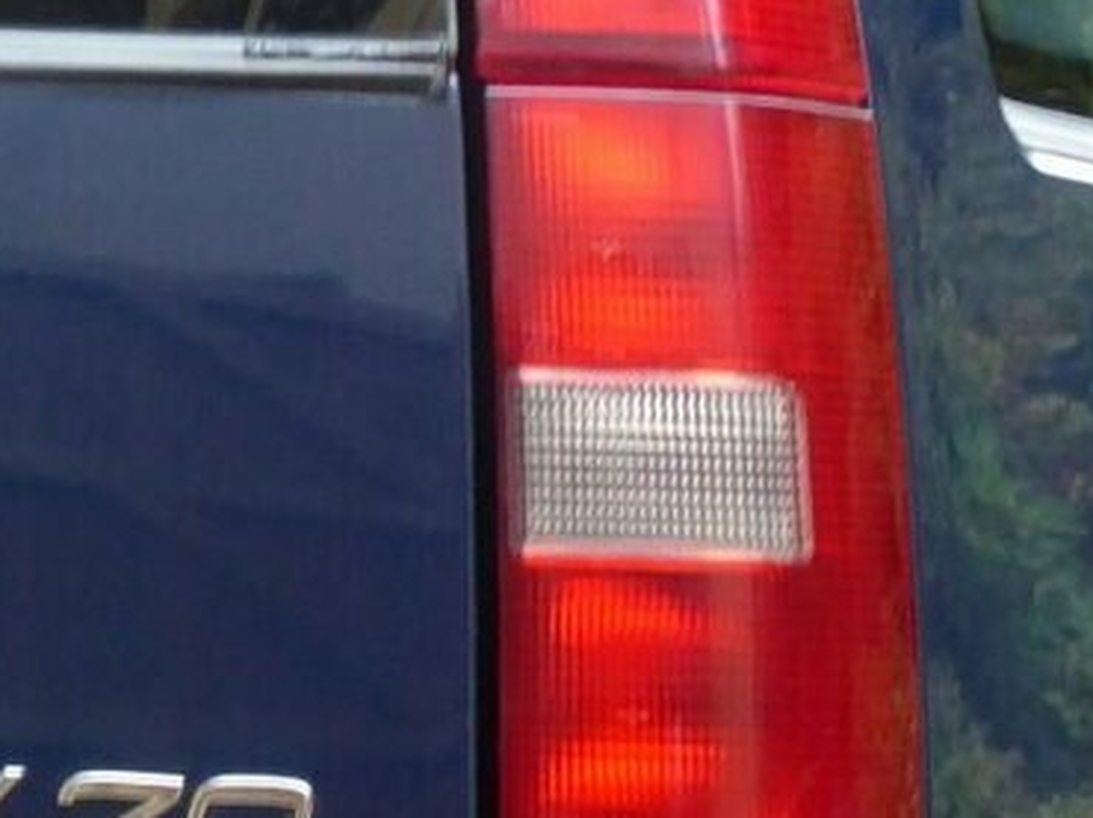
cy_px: 824
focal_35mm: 185
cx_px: 1099
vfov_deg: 8.0
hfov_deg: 10.6
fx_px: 5838
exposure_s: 1/20
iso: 400
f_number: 4.5
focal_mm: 10.3
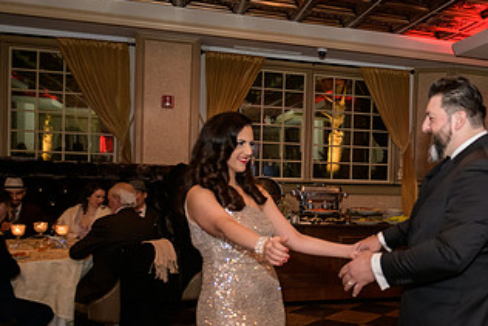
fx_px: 597
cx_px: 432
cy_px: 195
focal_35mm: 44
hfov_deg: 41.3
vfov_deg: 30.5
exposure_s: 1/100
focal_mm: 24
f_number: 3.2
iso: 1600
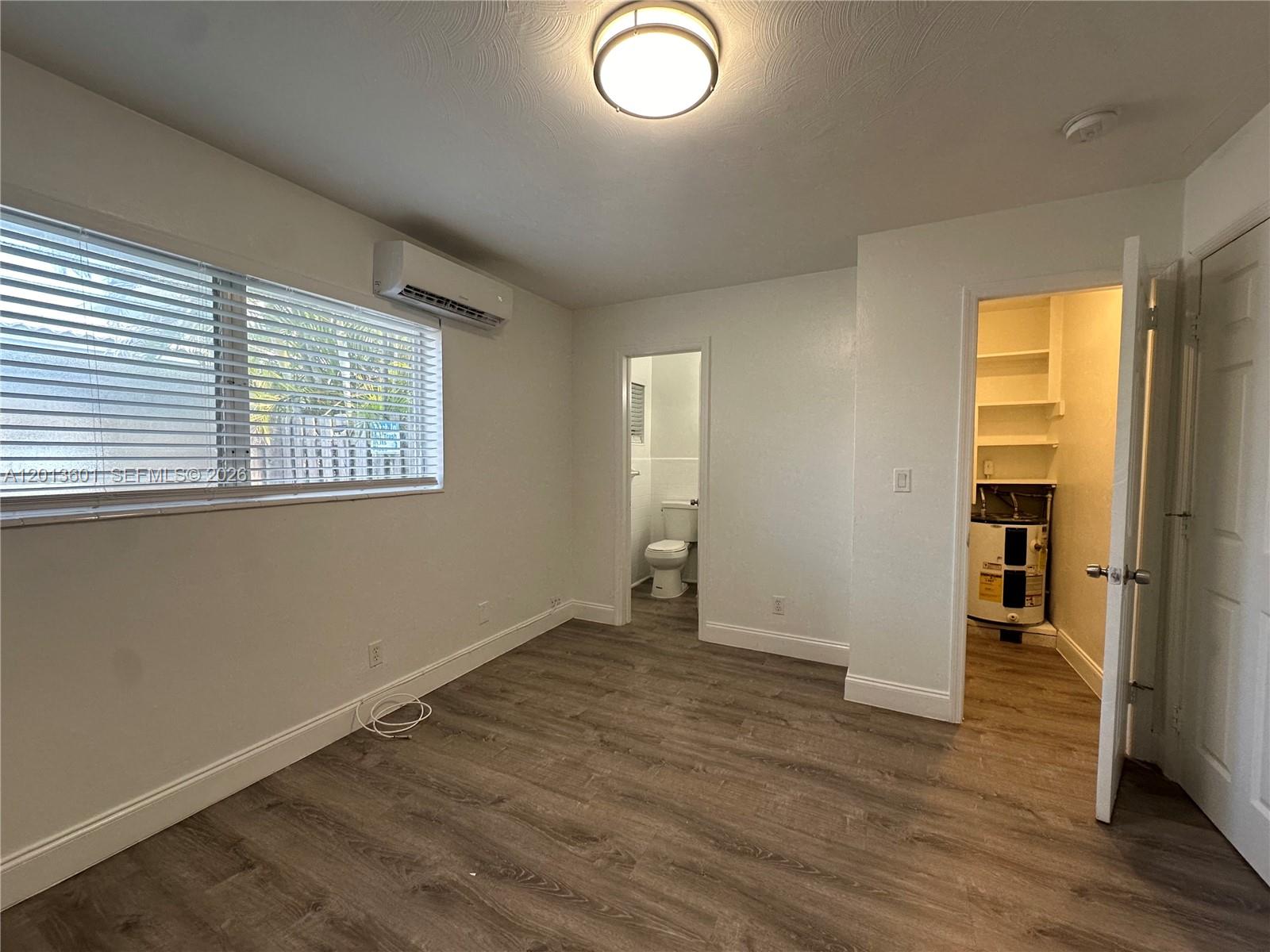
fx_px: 514
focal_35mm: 14
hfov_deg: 102.1
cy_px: 476
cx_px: 635
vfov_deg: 85.7
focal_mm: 2.22
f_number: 2.2
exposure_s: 1/120
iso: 160
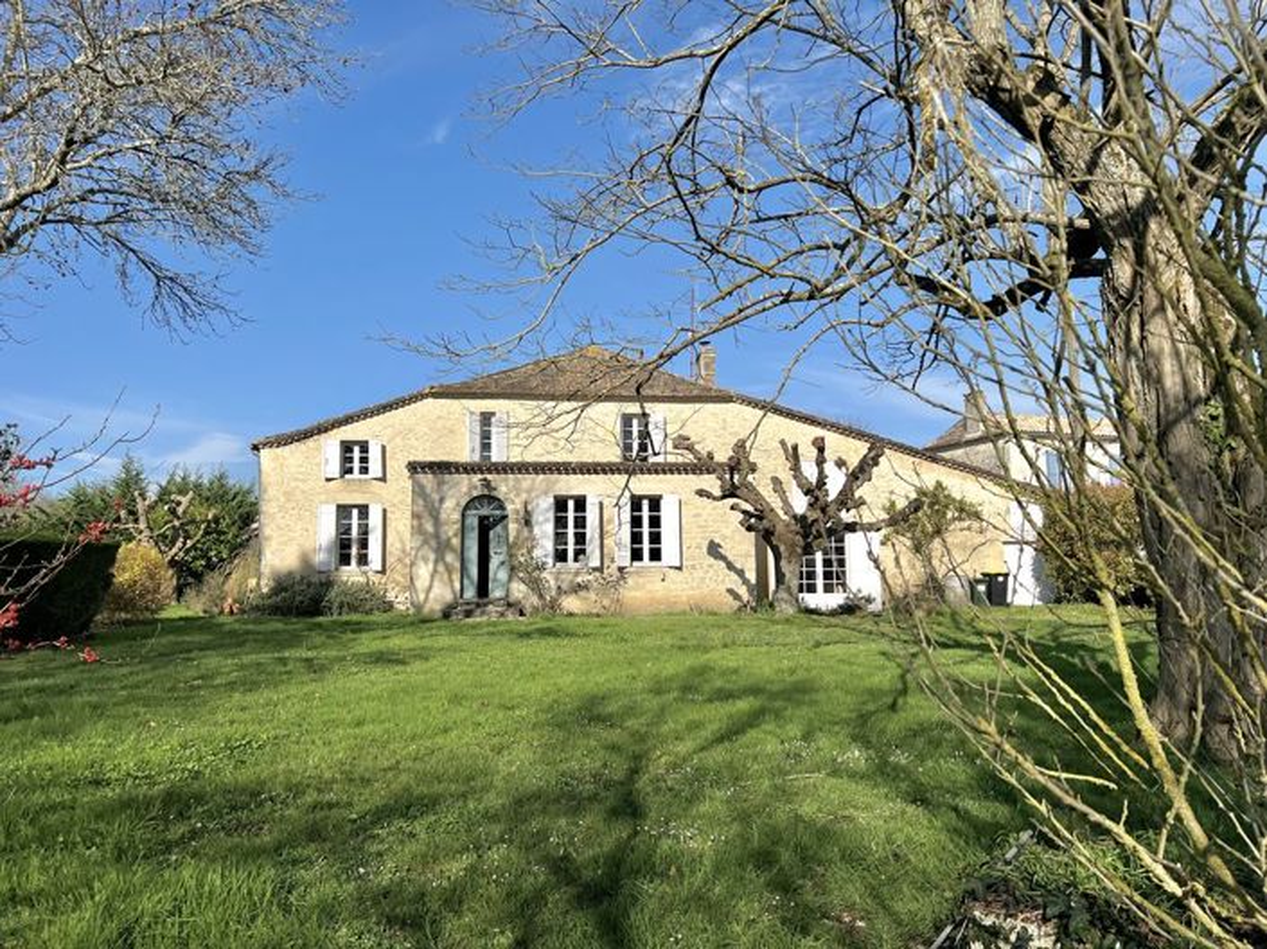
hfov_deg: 67.3
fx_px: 951
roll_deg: +1.0
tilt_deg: +5.3
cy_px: 474
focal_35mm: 26
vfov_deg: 53.0
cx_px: 634
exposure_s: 1/14286
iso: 50
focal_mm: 5.7
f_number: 1.5
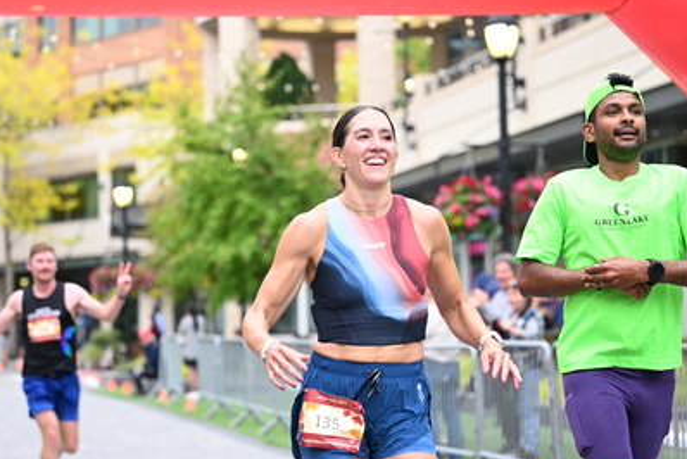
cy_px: 239
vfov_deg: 11.8
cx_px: 337
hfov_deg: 17.6
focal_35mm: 116
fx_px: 2215
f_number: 2.8
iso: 1250
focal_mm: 84
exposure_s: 1/1250
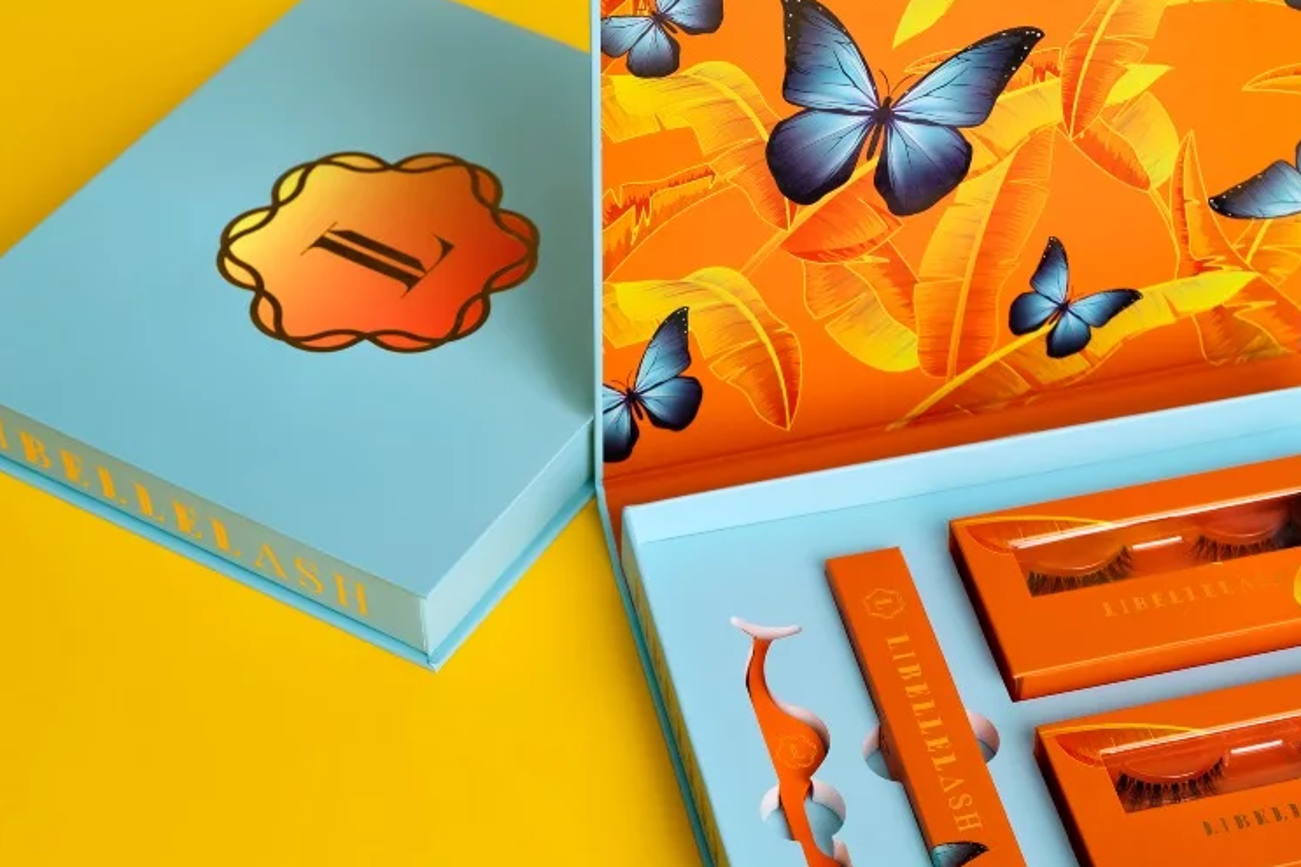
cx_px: 846
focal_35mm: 84
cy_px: 433
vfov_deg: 16.3
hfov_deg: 24.1
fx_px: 3035
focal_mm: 52
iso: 160
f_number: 8
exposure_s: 1/160
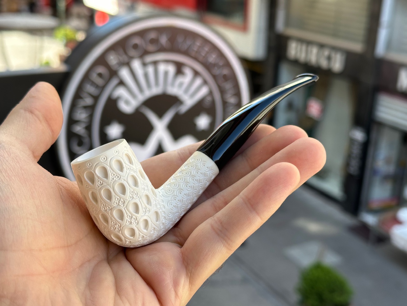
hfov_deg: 39.7
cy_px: 153
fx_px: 564
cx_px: 204
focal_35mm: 48
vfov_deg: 30.3
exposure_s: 1/428
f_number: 1.78
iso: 64
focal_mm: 6.86
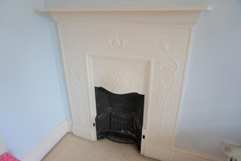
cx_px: 120
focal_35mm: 24
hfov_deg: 73.8
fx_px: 161
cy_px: 80
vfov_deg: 53.1
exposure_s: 1/160
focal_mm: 16
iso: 500
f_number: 4
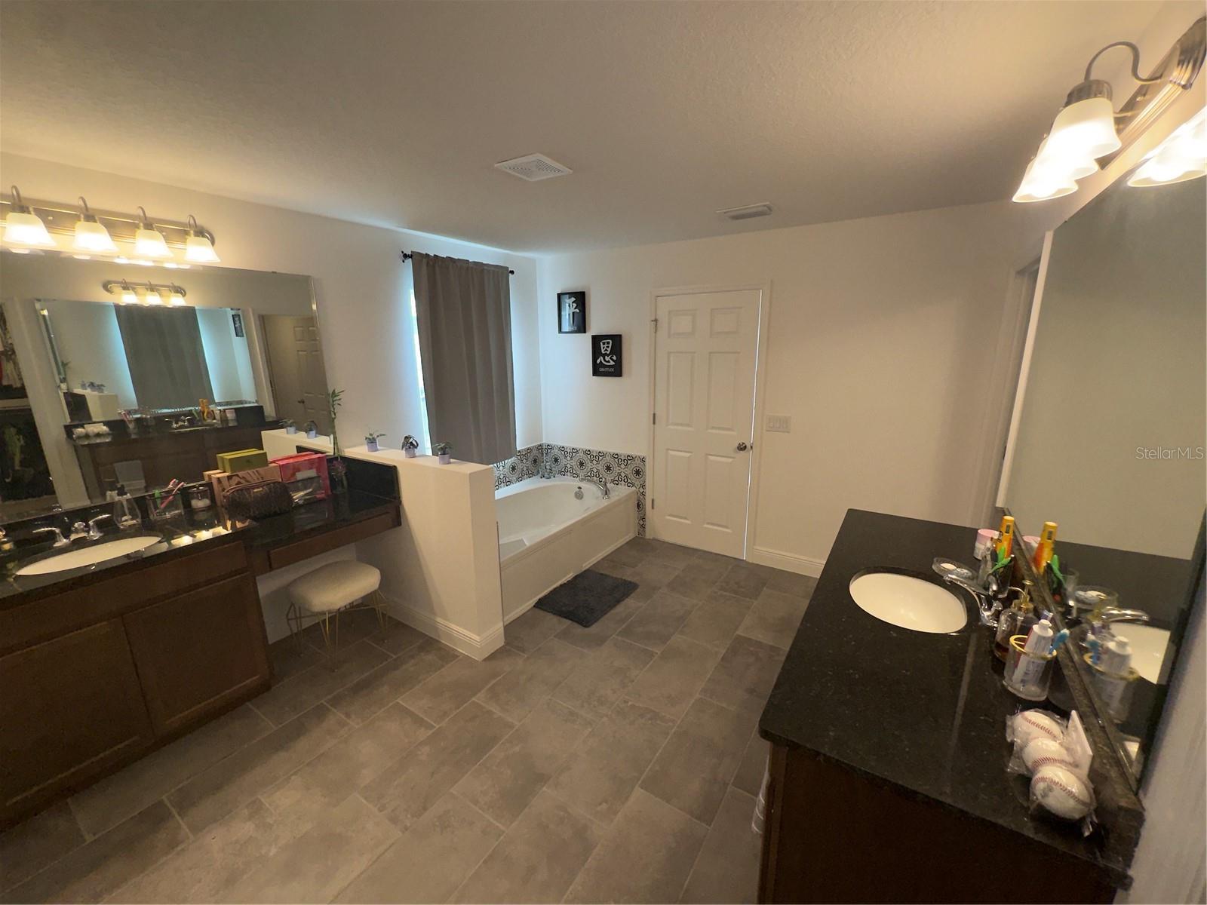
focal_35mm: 14
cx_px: 604
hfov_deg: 102.1
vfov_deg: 85.7
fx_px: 488
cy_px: 452
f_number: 2.2
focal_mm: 2.22
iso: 64
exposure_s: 1/122
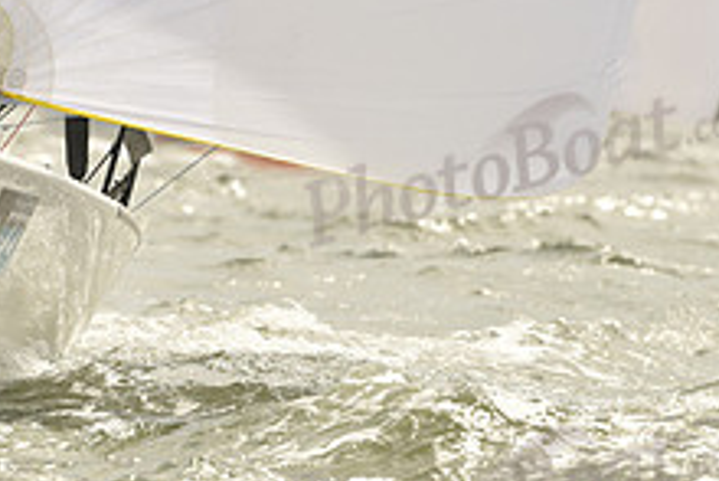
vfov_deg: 1.5
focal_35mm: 895
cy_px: 38
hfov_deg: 2.3
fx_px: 17886
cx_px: 137
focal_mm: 340
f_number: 7.1
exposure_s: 1/1600
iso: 320
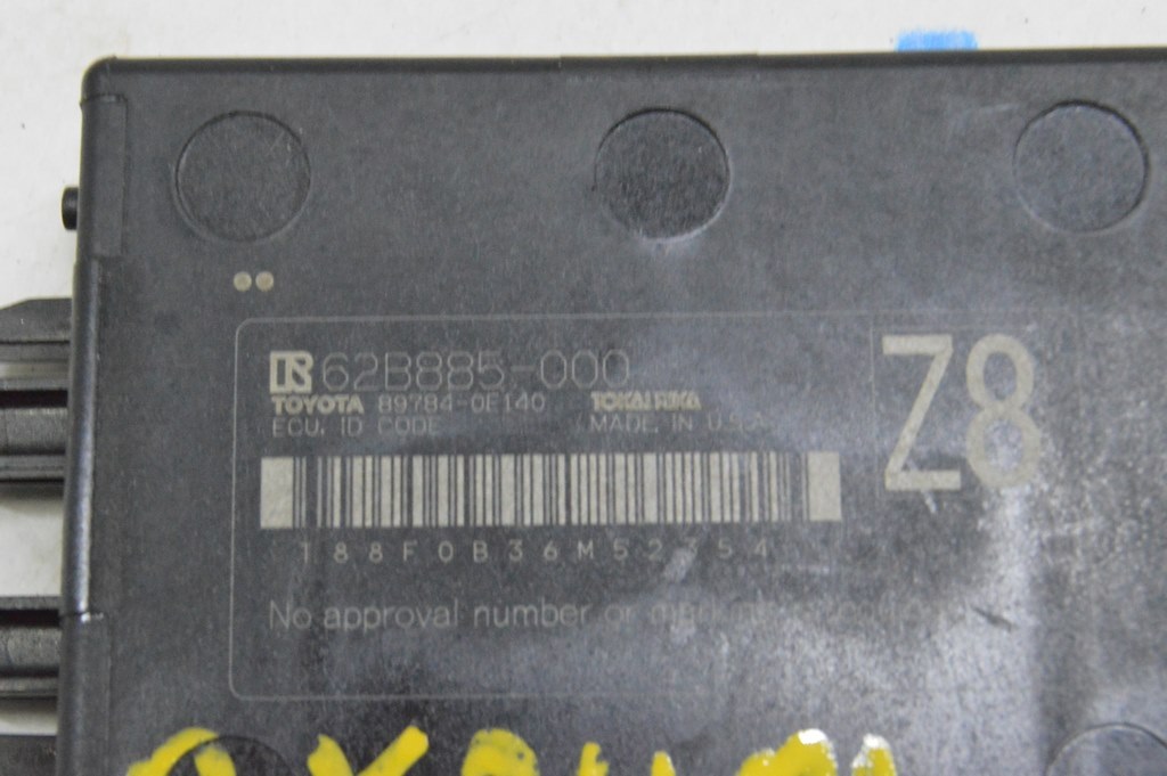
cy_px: 388
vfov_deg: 18.2
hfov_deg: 27.0
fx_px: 2429
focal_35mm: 75
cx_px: 584
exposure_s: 1/20
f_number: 20
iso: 6400
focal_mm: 50
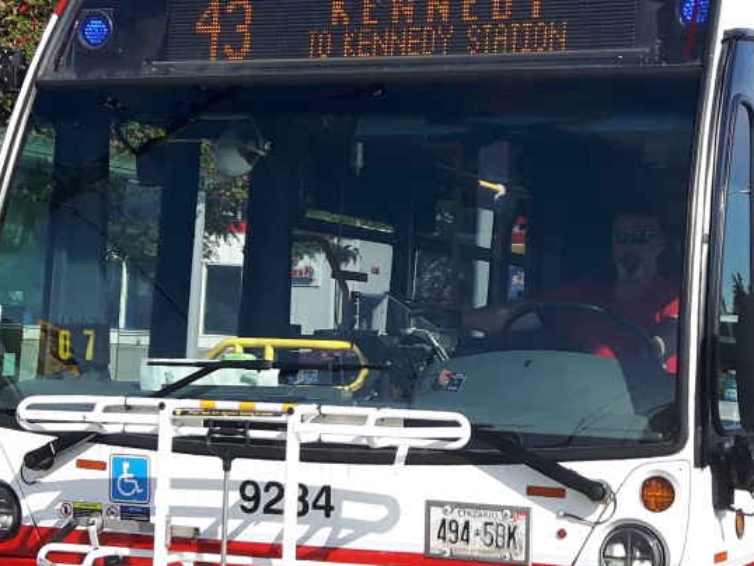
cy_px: 325
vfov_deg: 24.8
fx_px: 1286
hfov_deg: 32.5
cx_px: 467
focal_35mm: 59
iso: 40
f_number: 1.9
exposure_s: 1/1088
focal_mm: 3.7
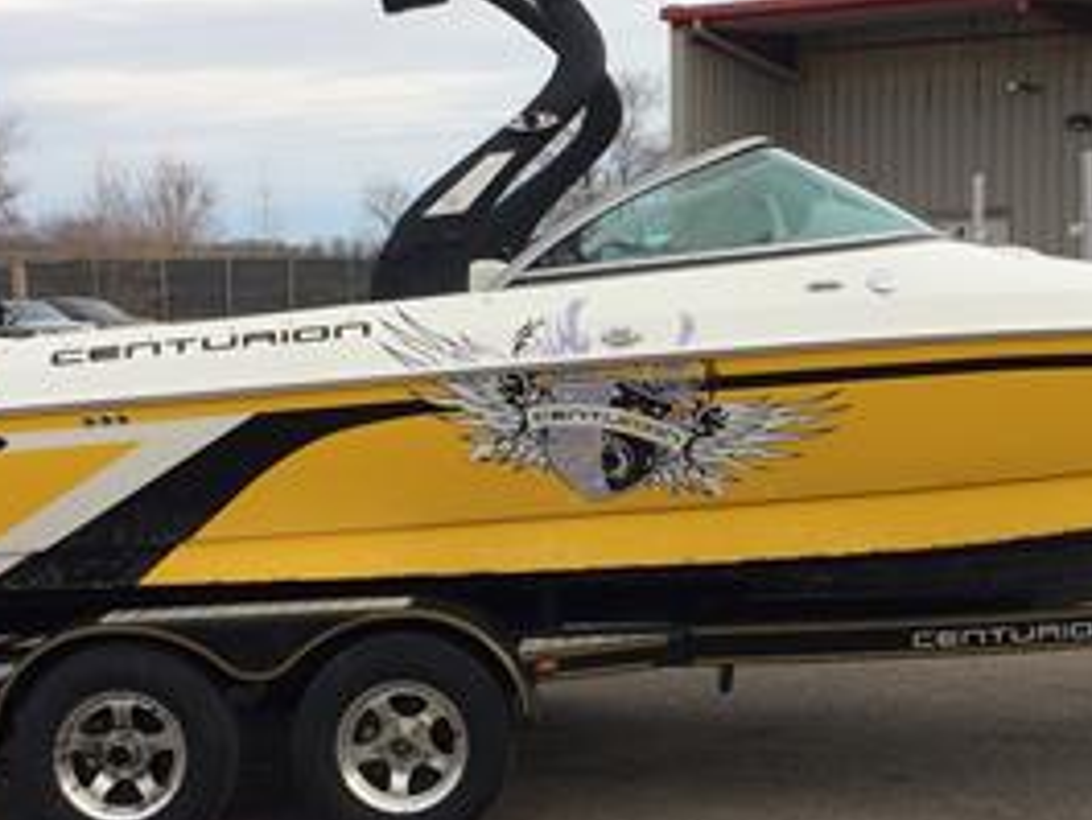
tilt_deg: -4.2
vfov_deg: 21.0
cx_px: 668
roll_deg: +1.8
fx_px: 2209
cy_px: 391
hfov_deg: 27.7
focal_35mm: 70
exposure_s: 1/933
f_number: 2.2
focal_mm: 4.15
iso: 32
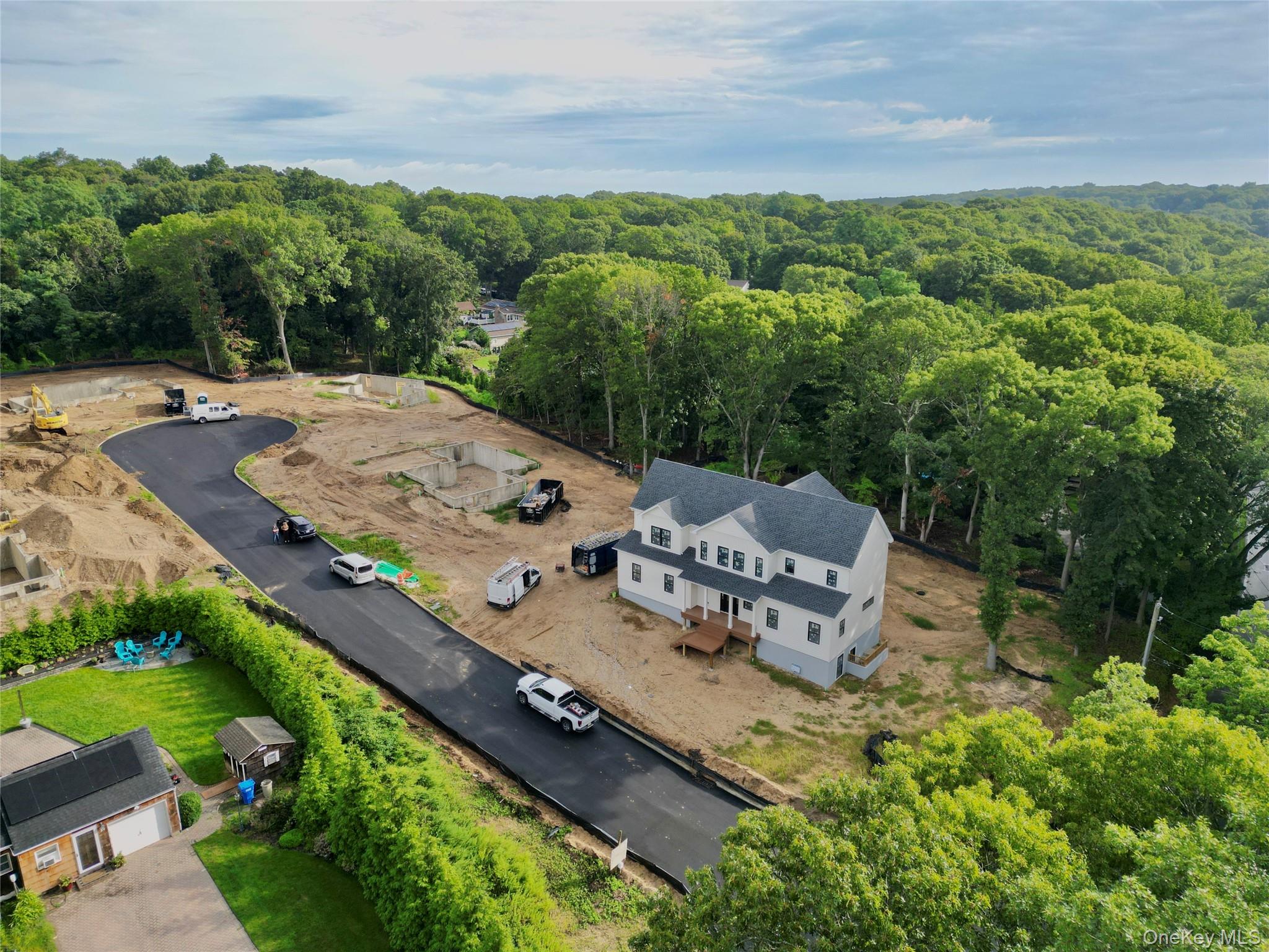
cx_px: 634
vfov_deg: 56.8
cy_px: 476
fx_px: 880
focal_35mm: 24
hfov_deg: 71.6
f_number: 1.7
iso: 100
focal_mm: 6.72
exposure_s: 1/1000
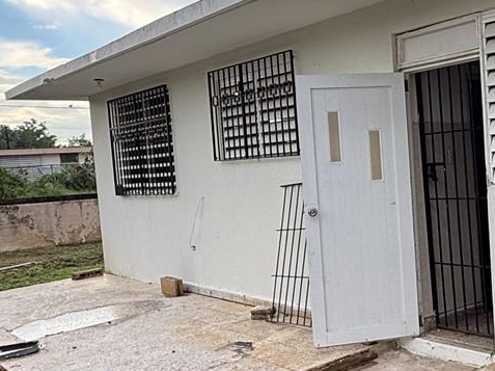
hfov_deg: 36.9
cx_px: 478
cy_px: 193
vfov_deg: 30.8
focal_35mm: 47
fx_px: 672
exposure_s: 1/255
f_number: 2.2
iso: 50
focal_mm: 2.22
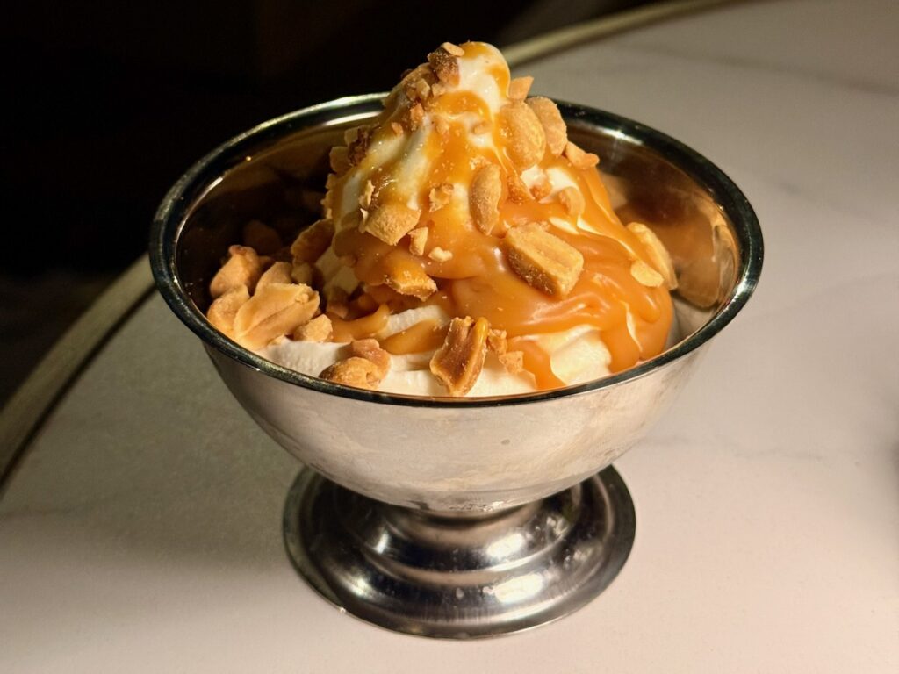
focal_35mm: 48
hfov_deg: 39.7
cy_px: 337
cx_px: 450
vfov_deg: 30.3
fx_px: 1247
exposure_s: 1/50
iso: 125
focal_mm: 6.76
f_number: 1.78
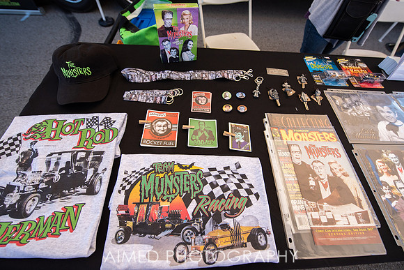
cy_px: 127
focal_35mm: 15
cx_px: 202
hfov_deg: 100.7
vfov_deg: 77.6
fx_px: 167
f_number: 4
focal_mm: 14
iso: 160
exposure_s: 1/800
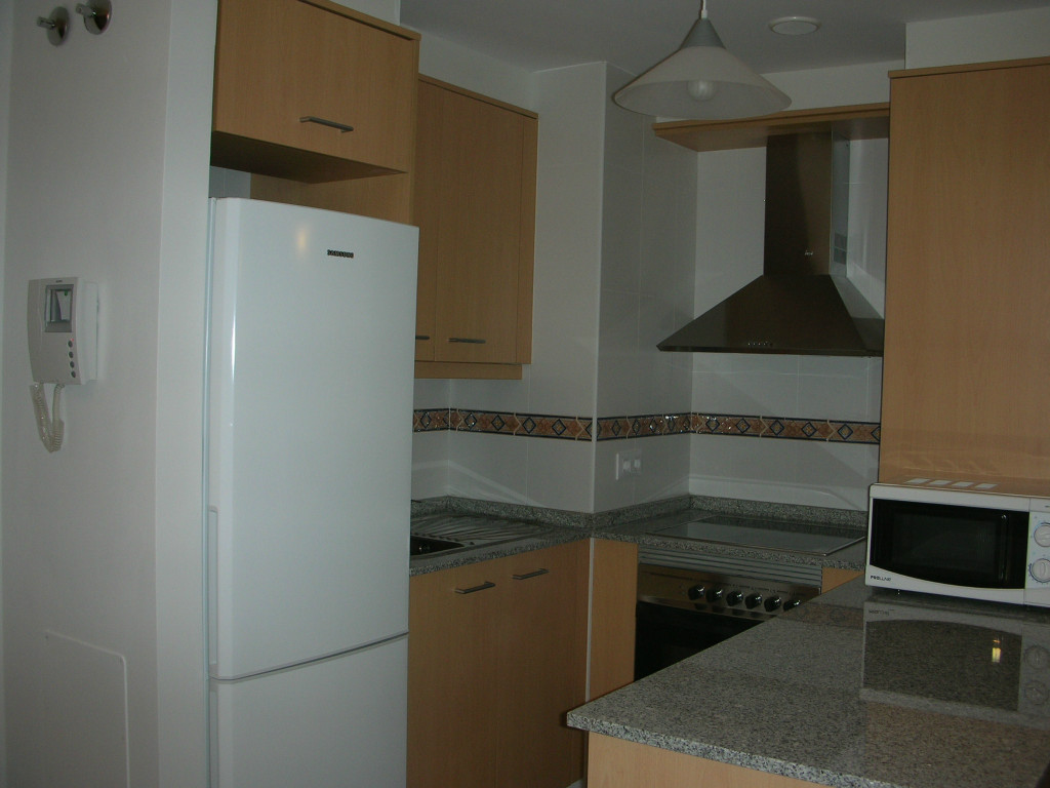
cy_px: 394
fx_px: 1062
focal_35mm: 35
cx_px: 525
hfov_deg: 52.6
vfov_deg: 40.7
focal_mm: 5.8
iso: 59
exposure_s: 1/60.1
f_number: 3
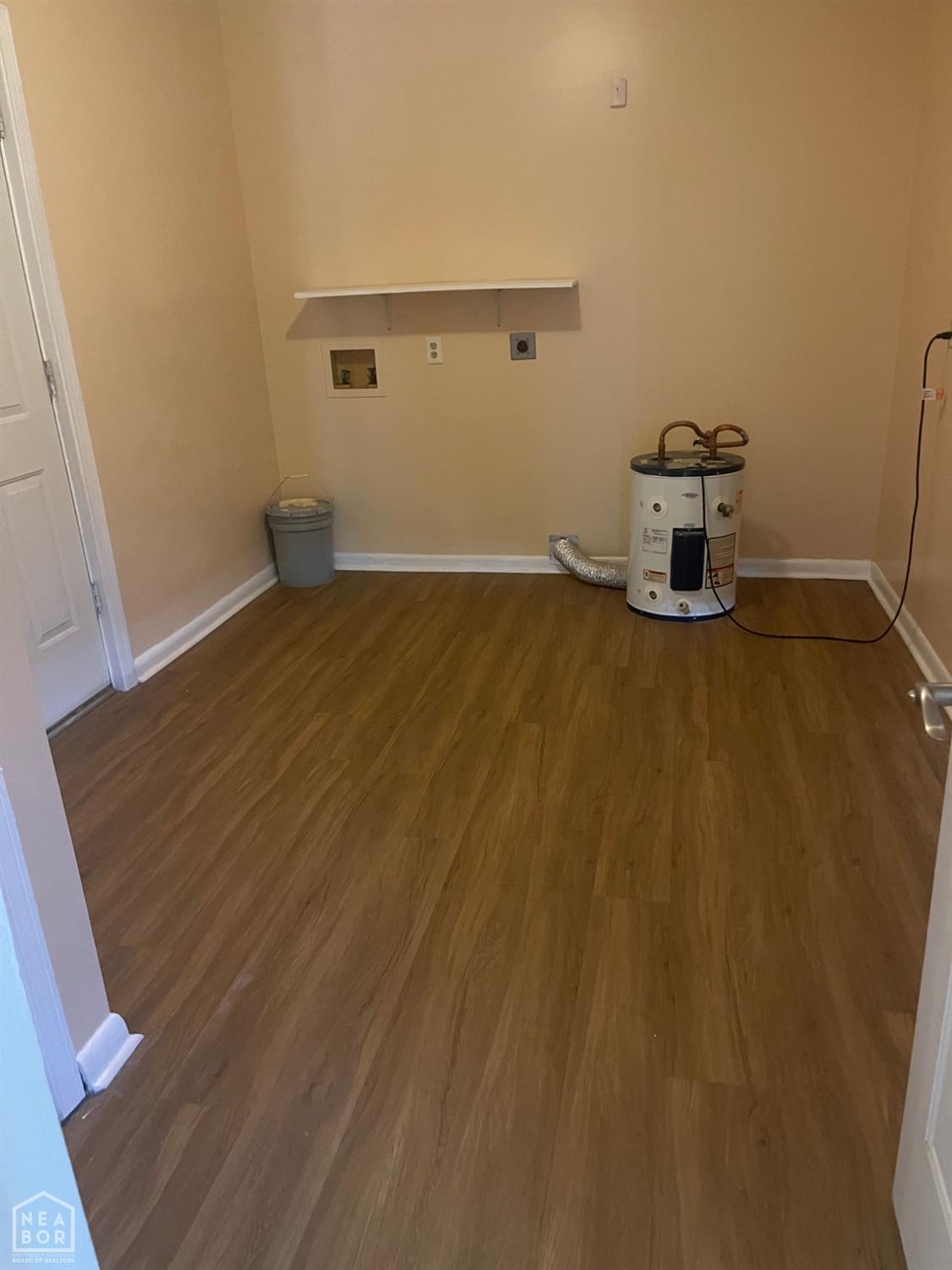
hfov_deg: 54.9
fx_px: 917
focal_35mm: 25
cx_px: 476
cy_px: 635
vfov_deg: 69.4
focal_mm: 5.1
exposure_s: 1/30
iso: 800
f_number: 1.6
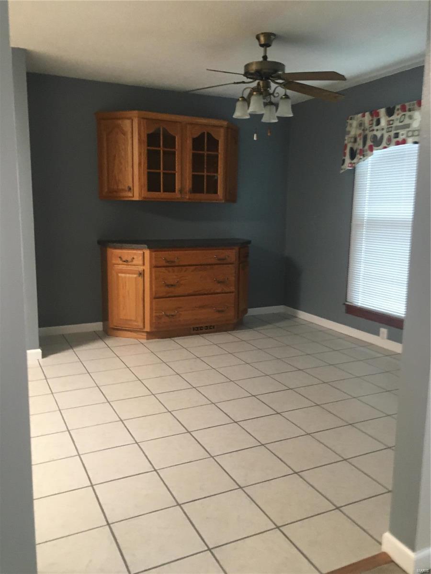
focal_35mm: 29
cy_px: 287
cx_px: 216
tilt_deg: -8.3
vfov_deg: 61.7
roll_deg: -0.2
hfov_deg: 48.2
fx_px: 481
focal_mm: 4.15
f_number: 2.2
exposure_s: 1/20
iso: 200
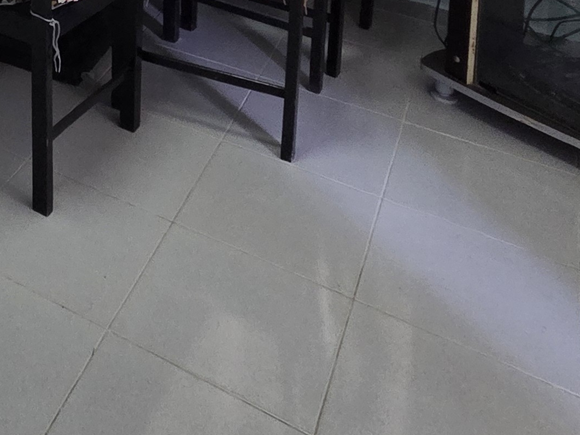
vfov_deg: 20.9
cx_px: -134
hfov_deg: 31.7
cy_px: -338
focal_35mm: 49
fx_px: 821
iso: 320
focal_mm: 2.2
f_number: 2.2
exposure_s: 1/50
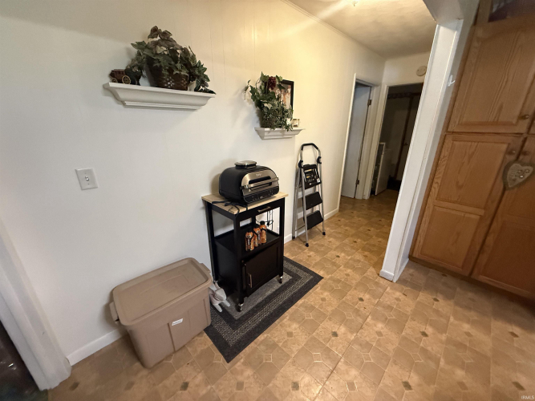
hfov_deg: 102.1
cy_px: 200
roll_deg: +1.0
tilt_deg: -17.7
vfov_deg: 85.7
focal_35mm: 14
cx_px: 268
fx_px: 216
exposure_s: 1/60
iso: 640
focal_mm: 2.22
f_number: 2.2
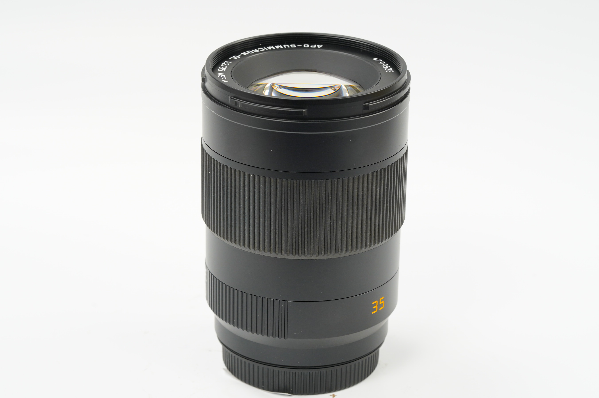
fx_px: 1662
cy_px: 214
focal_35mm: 100
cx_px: 301
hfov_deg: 20.4
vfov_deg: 13.7
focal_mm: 90
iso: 1000
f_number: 11
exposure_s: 1/10
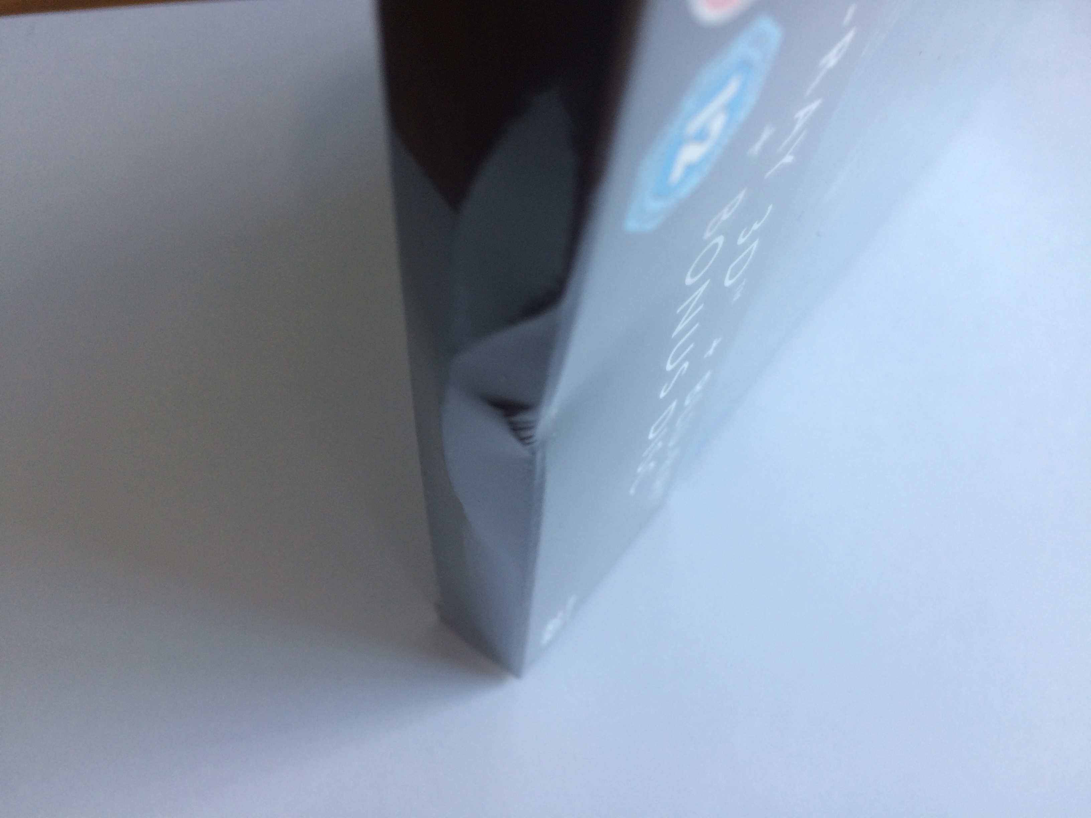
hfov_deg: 61.7
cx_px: 546
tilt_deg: -64.5
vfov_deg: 48.2
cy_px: 409
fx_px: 914
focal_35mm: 29
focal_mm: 4.15
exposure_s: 1/50
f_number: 2.2
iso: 40
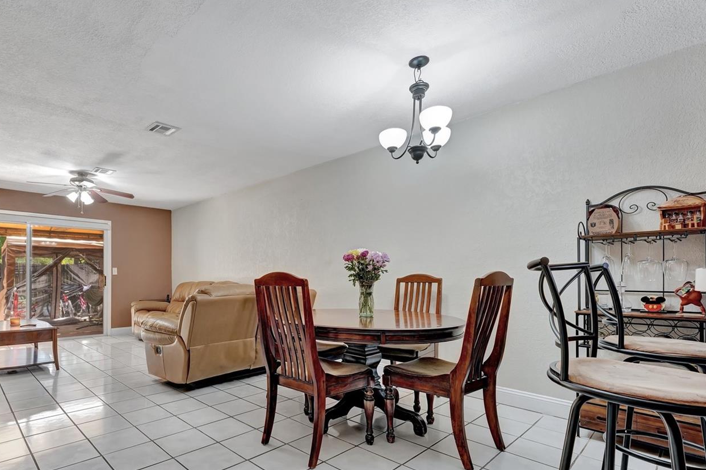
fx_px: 373
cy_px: 277
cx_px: 274
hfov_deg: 85.5
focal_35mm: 19
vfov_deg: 64.0
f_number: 9
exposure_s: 1/2
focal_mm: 14.8
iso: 400
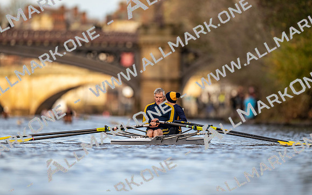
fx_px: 5220
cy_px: 99
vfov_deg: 2.1
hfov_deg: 3.4
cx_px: 156
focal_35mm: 614
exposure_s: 1/2500
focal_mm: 600
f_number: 4
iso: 560
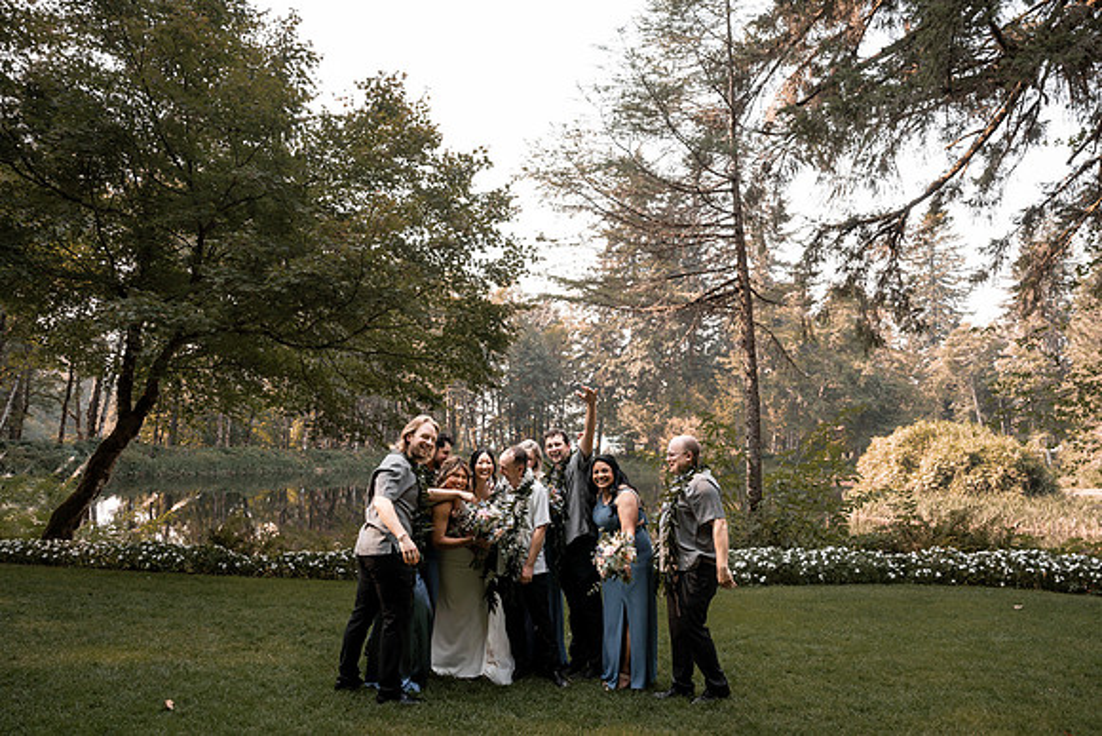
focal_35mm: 25
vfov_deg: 52.1
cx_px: 559
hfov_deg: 72.4
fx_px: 753
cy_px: 368
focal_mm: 24
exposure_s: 1/1000
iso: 320
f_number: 2.8
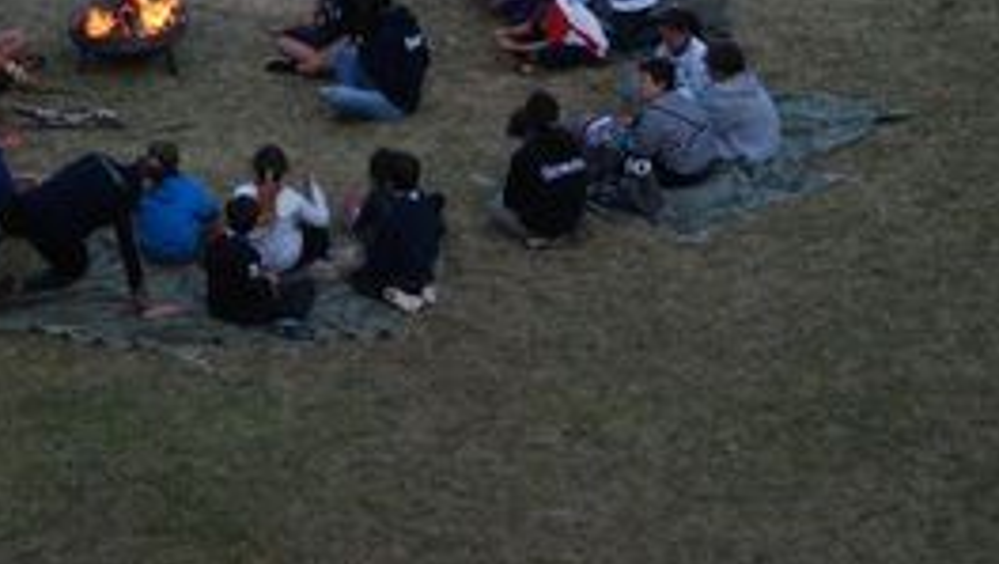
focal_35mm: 157
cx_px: 148
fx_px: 4162
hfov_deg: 13.6
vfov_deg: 7.7
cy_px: -123
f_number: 4.5
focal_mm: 44
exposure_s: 1/60
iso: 400
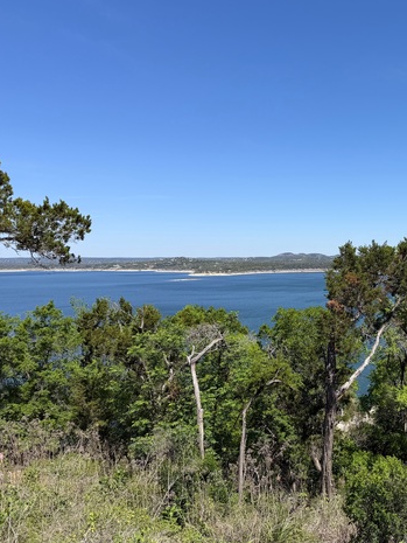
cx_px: 351
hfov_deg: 40.3
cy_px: 266
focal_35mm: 33
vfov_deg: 55.3
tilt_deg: -1.1
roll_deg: +0.6
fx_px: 517
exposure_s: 1/4975
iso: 80
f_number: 1.78
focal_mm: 6.76
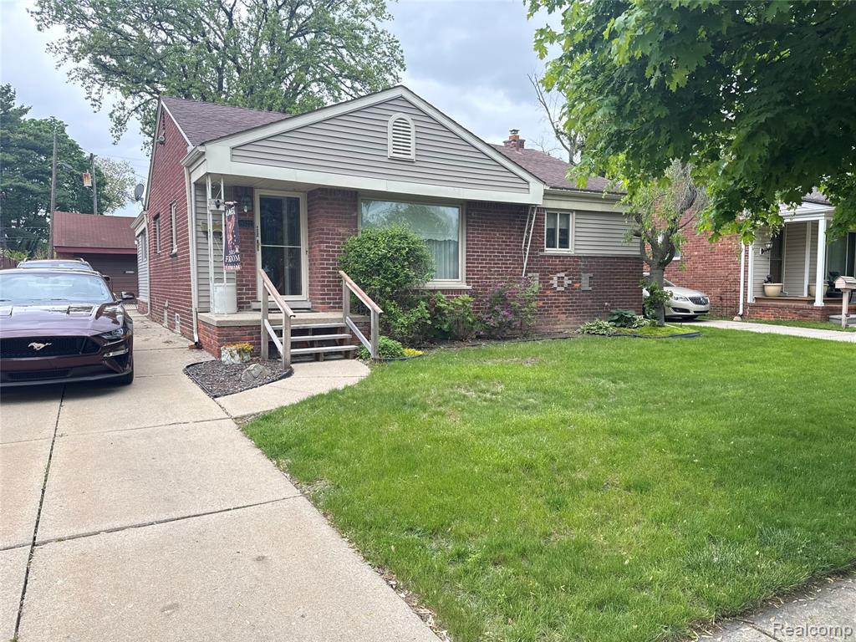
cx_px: 428
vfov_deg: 56.8
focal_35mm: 24
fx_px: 593
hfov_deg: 71.6
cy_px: 321
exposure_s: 1/888
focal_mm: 6.76
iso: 100
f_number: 1.78
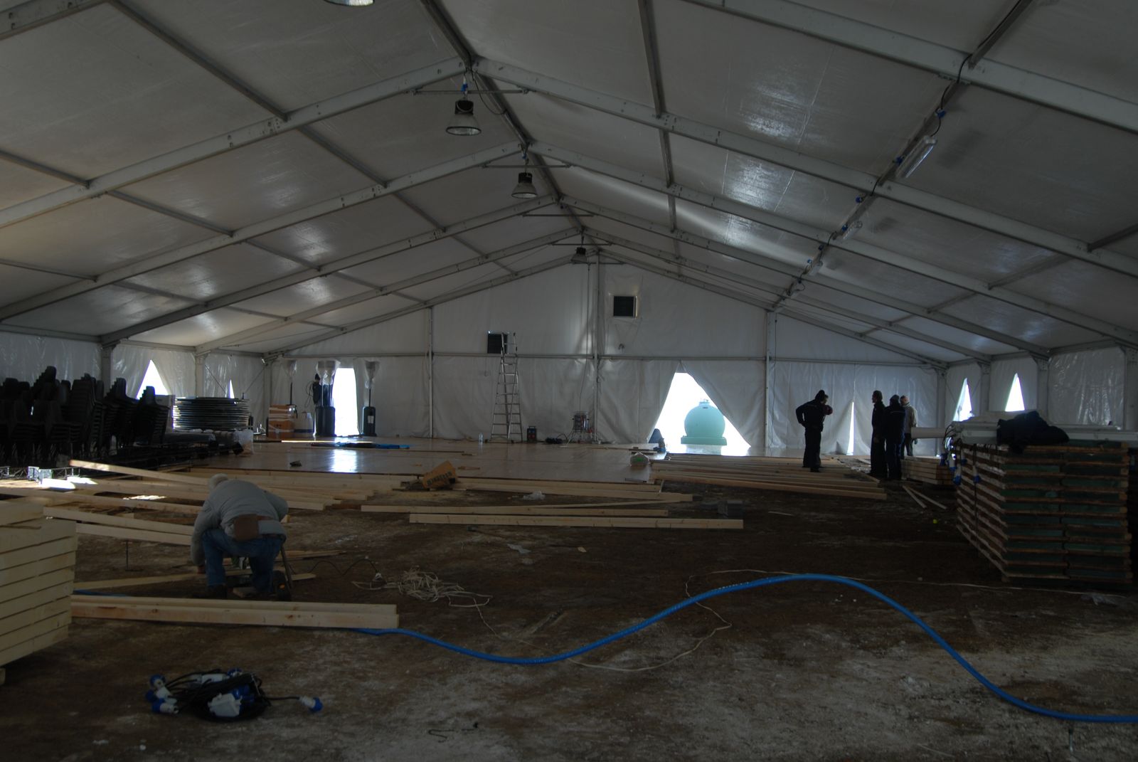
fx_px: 1139
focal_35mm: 36
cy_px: 381
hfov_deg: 53.1
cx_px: 569
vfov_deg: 37.0
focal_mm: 24
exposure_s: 1/80
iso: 125
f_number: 4.5
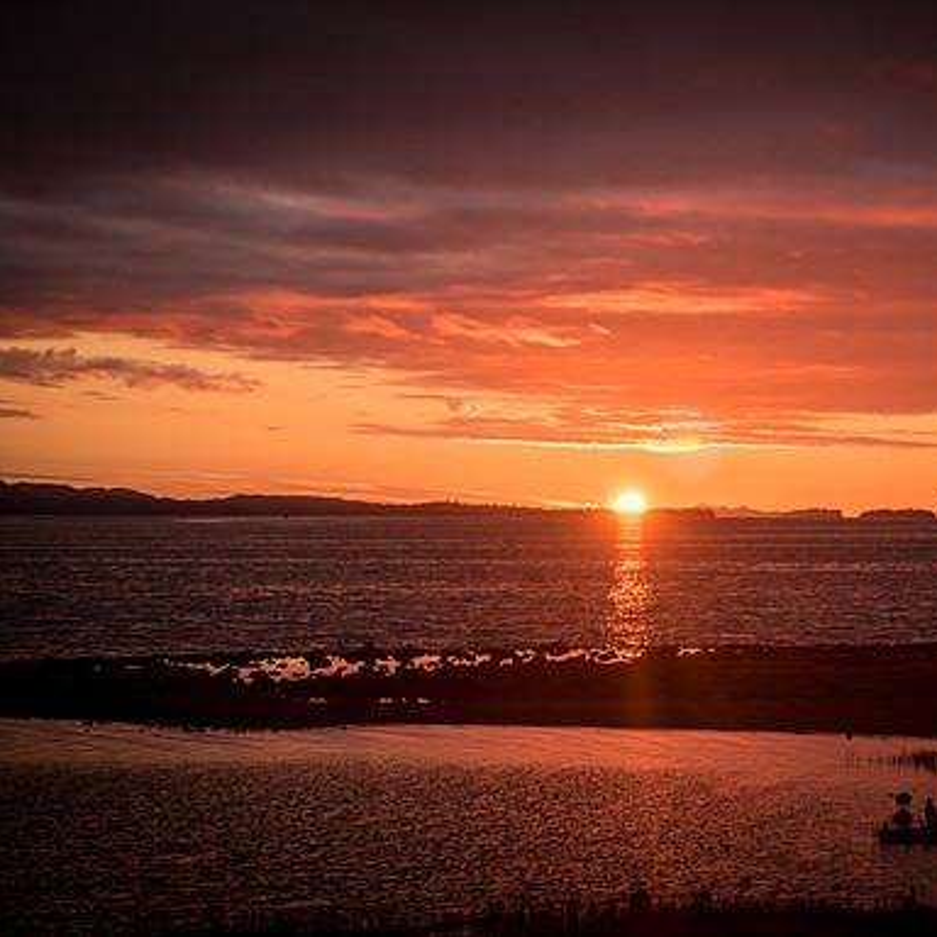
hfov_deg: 18.2
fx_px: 2909
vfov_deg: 18.3
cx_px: 664
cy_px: 467
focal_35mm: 95
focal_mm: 70
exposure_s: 1/400
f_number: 2.8
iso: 100
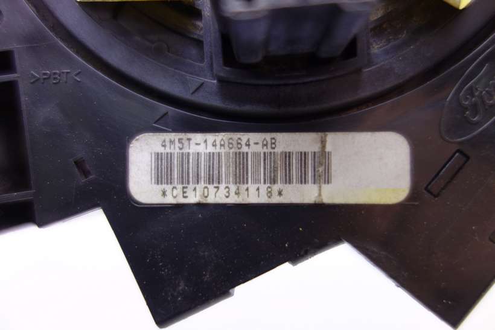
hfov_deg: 65.5
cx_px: 248
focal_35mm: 28
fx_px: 385
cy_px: 165
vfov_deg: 46.4
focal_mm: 10.4
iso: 125
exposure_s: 1/60
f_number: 1.8
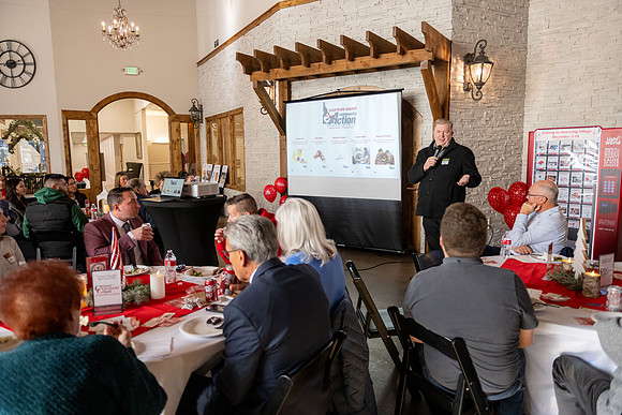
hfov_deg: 73.7
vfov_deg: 53.2
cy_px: 208
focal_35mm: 24
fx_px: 415
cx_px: 311
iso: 1250
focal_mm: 24
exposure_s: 1/500
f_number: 2.8
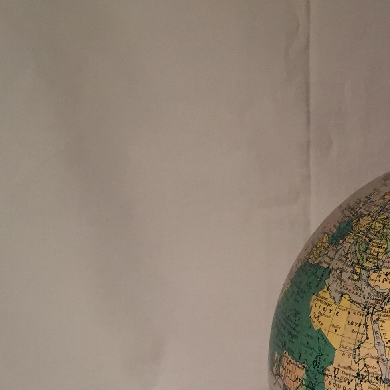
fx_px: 1096
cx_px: 453
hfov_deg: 19.2
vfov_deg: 19.9
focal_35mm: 86
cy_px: 337
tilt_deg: -17.7
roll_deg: -2.2
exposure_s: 1/33
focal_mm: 4.15
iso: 40
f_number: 2.2
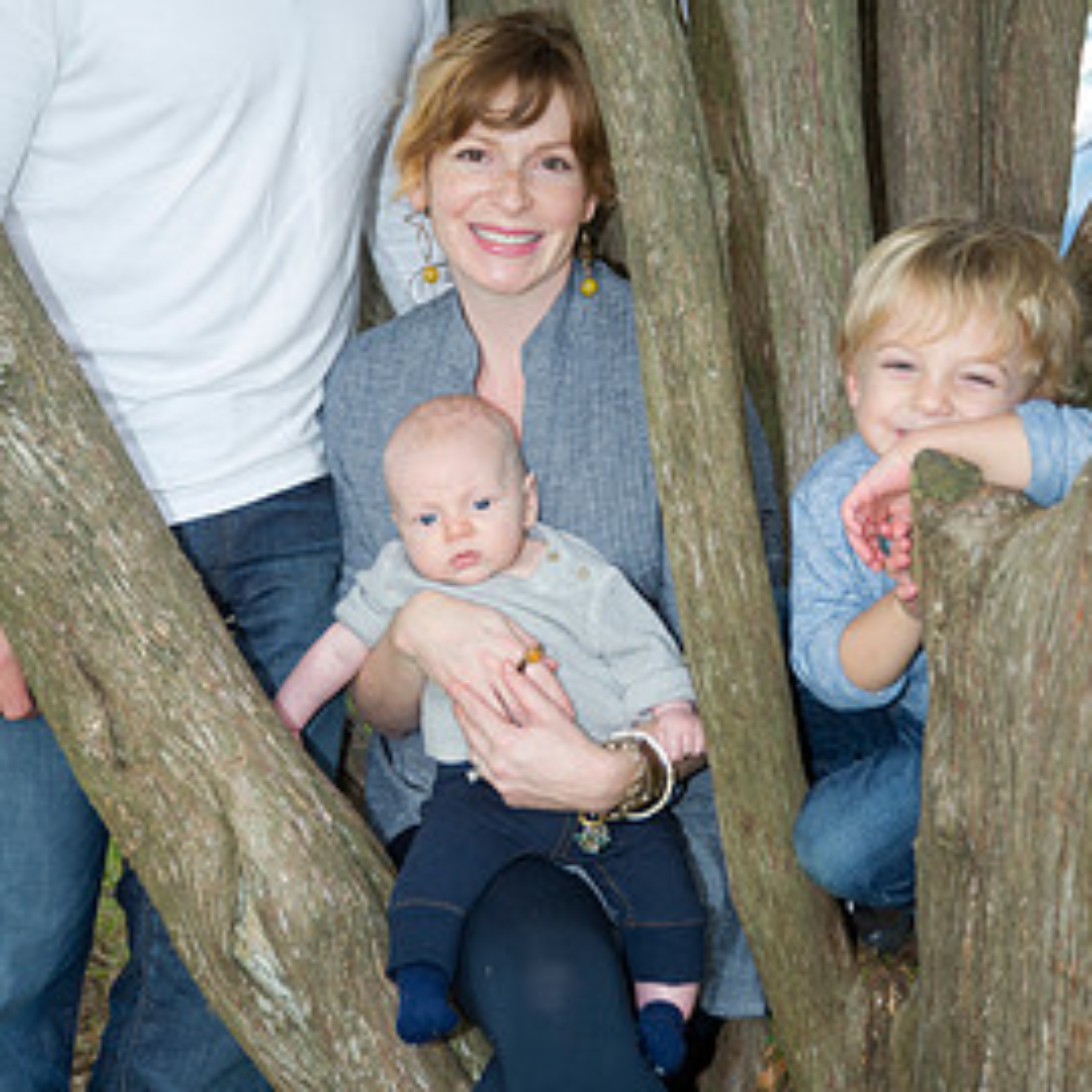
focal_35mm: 82
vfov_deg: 21.1
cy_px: 356
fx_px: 2927
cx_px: 528
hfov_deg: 21.1
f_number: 4.5
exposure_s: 1/250
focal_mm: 58
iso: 320
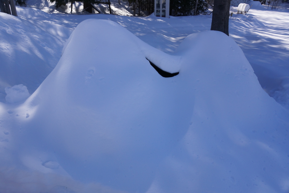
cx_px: 144
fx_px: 217
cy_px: 96
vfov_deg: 47.9
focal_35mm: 27
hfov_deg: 67.4
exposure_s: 1/320
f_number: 8
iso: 400
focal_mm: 18
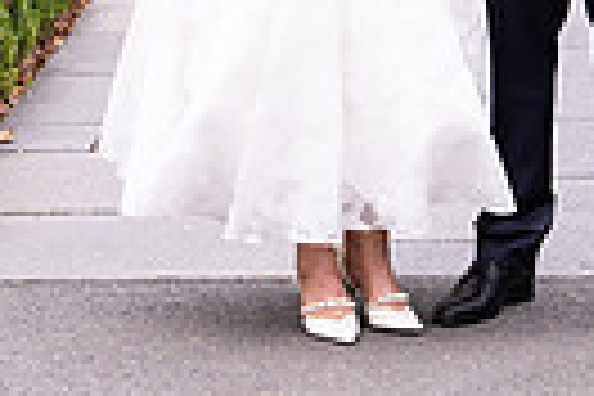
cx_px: 554
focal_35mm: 242
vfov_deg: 5.5
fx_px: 3993
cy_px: -425
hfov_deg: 8.5
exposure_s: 1/200
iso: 250
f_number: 5.6
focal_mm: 55
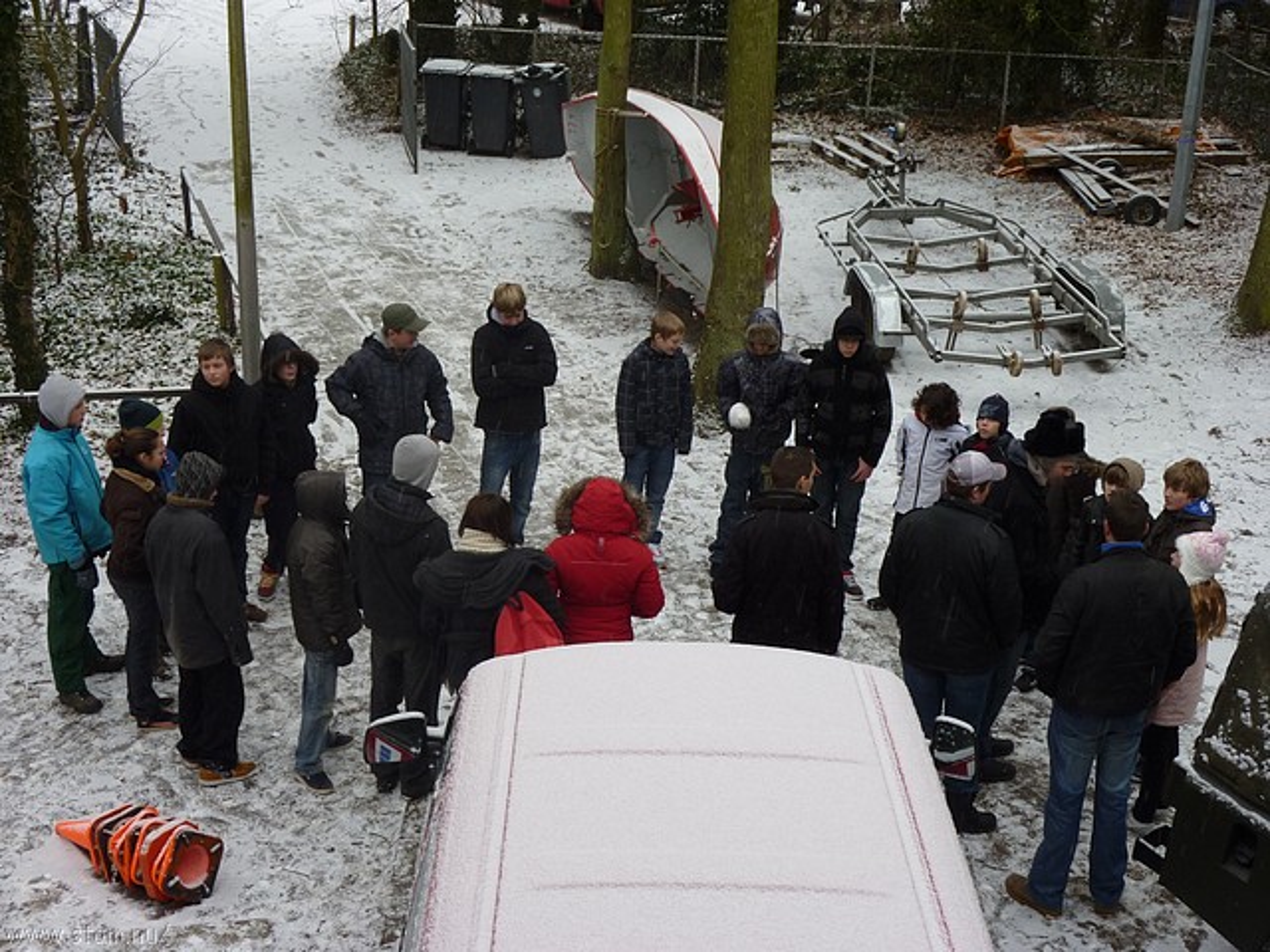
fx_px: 1651
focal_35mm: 45
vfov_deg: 32.2
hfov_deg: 42.1
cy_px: 476
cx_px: 635
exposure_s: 1/40
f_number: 4.2
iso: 80
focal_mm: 8.1
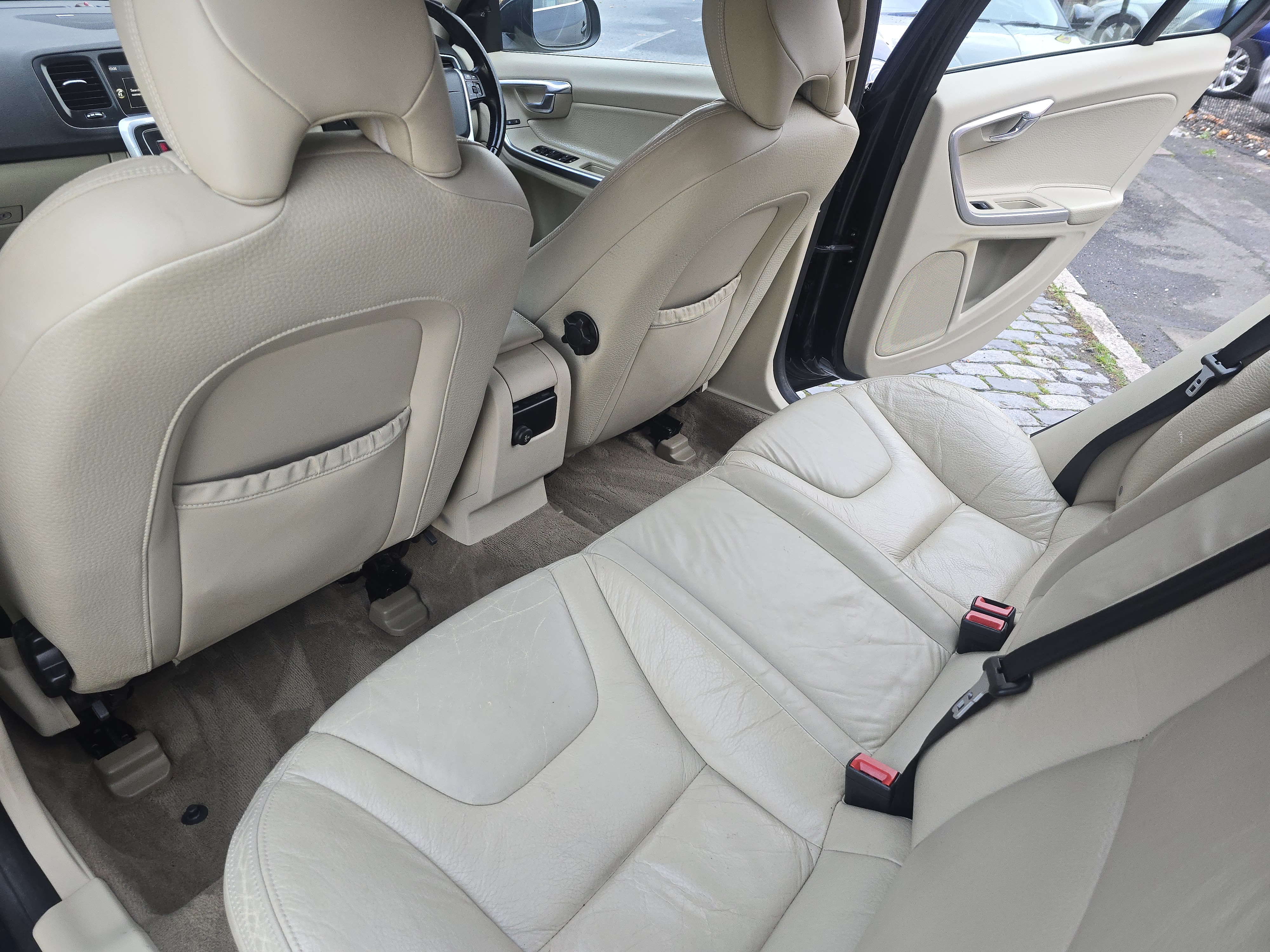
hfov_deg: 73.9
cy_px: 476
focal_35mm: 23
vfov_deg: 58.9
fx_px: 844
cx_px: 635
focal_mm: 6.3
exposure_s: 1/180
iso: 160
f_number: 1.7
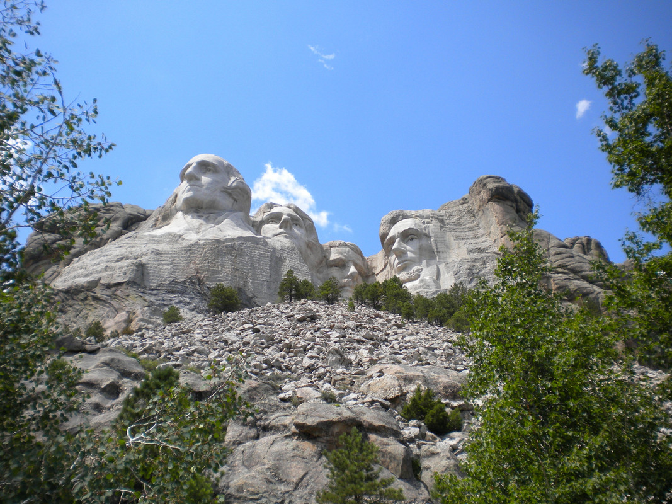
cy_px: 252
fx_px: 679
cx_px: 336
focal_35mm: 35
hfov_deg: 52.6
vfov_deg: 40.7
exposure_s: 1/575
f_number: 4.6
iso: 80
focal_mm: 6.3
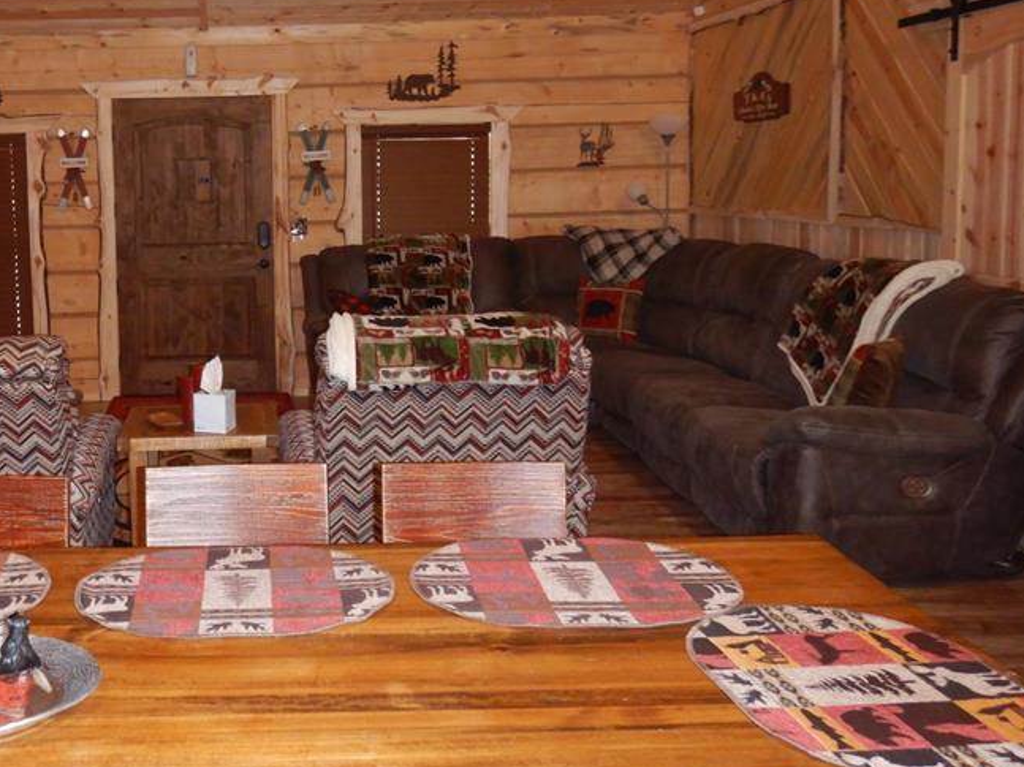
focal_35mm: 38
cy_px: 283
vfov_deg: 37.5
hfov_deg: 47.1
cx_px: 250
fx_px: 1124
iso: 360
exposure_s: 1/30
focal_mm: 4.3
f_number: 2.8
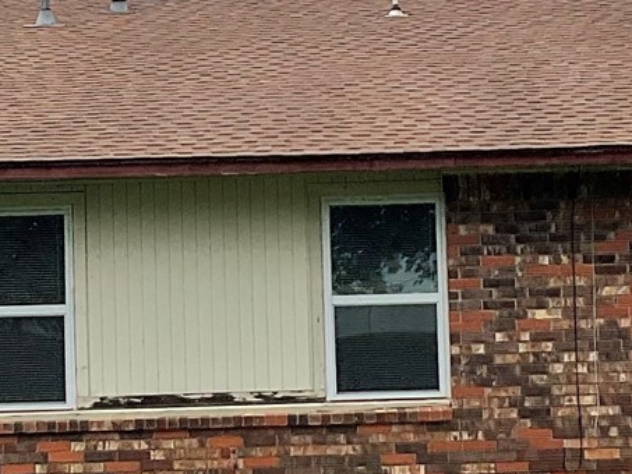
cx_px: 329
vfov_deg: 12.1
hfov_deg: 16.0
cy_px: 224
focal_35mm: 123
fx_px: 2246
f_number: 1.8
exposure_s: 1/2227
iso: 16
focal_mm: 3
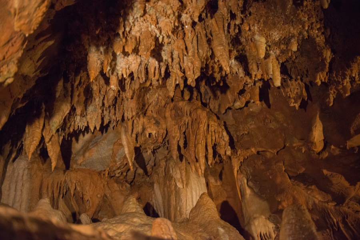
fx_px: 380
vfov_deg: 35.1
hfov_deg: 50.7
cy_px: 120
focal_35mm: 38
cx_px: 180
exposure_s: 1/80
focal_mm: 38
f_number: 2.8
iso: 3200
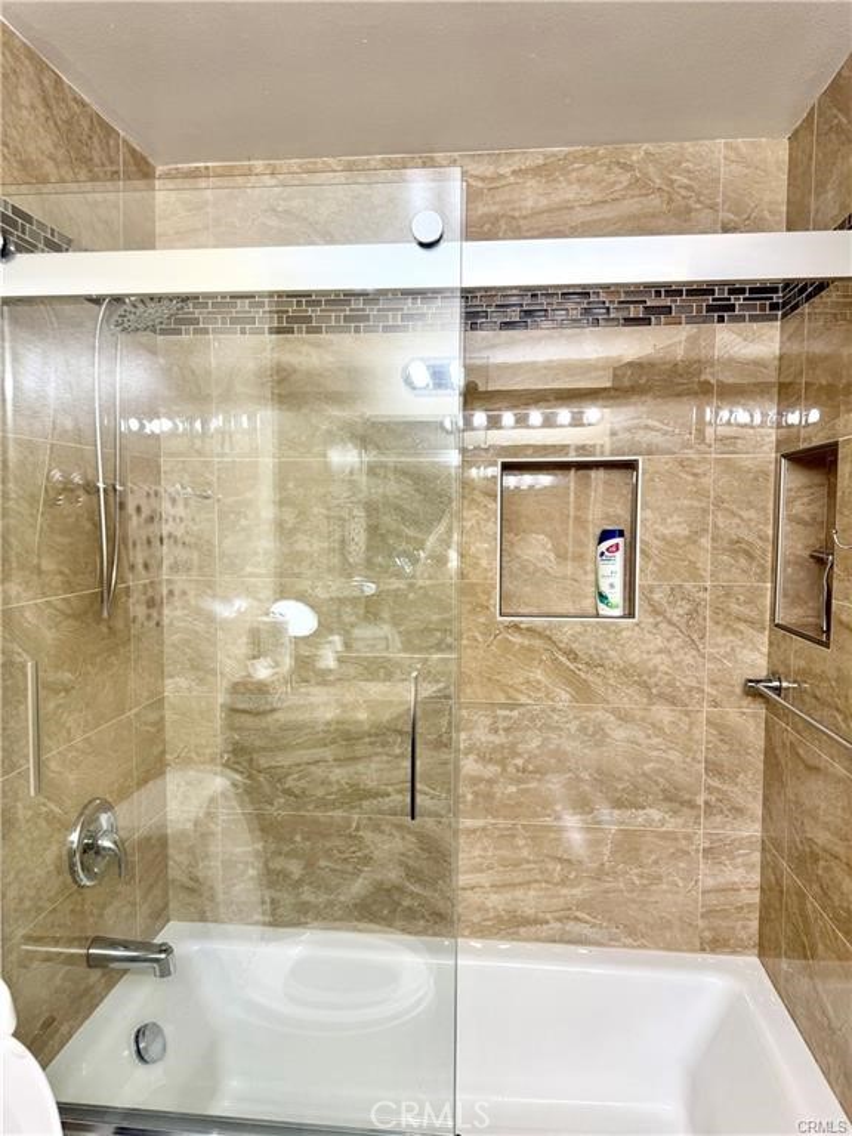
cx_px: 426
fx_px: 788
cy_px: 568
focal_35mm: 24
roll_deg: -0.6
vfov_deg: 71.6
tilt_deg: -3.7
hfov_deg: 56.8
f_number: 1.78
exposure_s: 1/120
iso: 125
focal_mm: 6.76
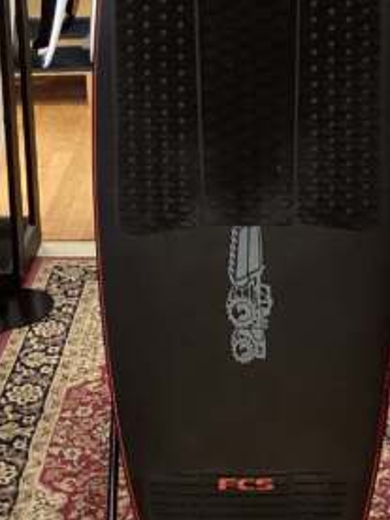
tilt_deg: -15.6
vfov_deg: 21.5
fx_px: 1352
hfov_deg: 16.4
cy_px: 106
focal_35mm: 90
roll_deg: -1.5
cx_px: 234
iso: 100
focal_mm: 3.3
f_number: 2.4
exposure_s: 1/50
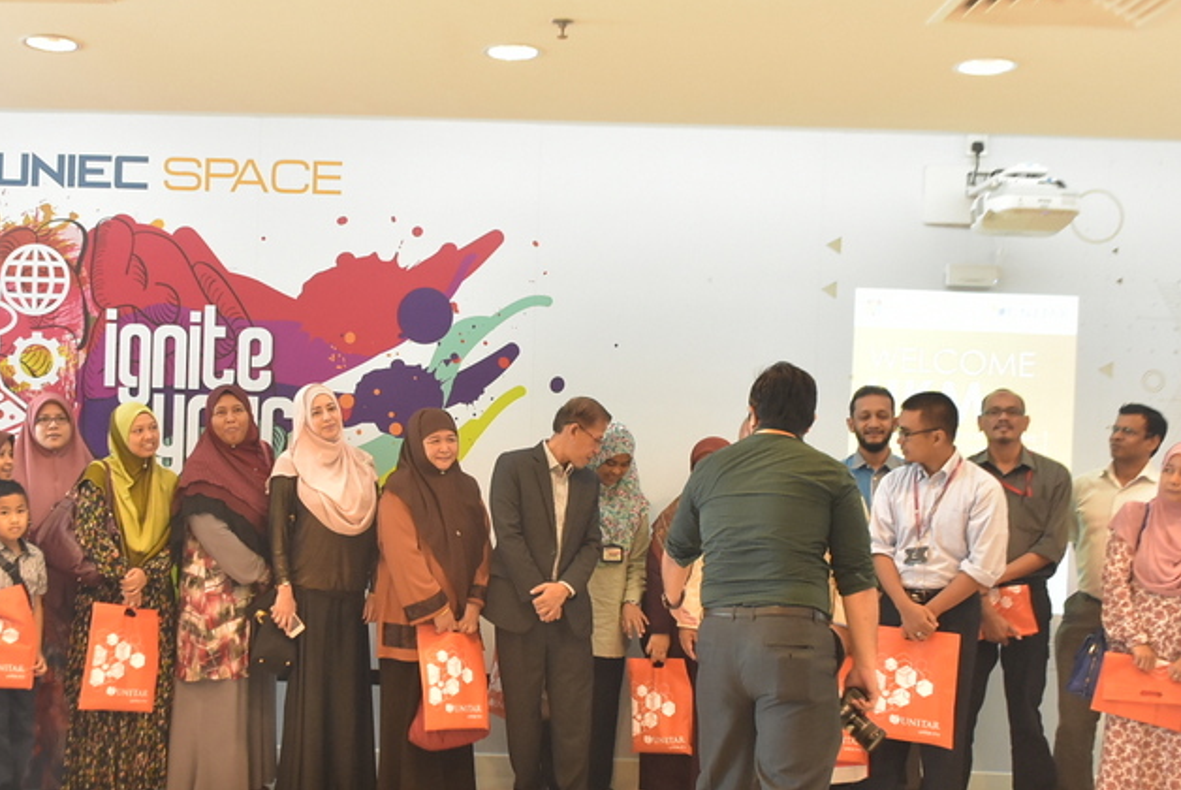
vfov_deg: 30.4
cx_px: 431
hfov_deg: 44.0
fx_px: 1445
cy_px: 501
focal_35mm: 44
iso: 2000
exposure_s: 1/60
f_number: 6.3
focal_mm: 18
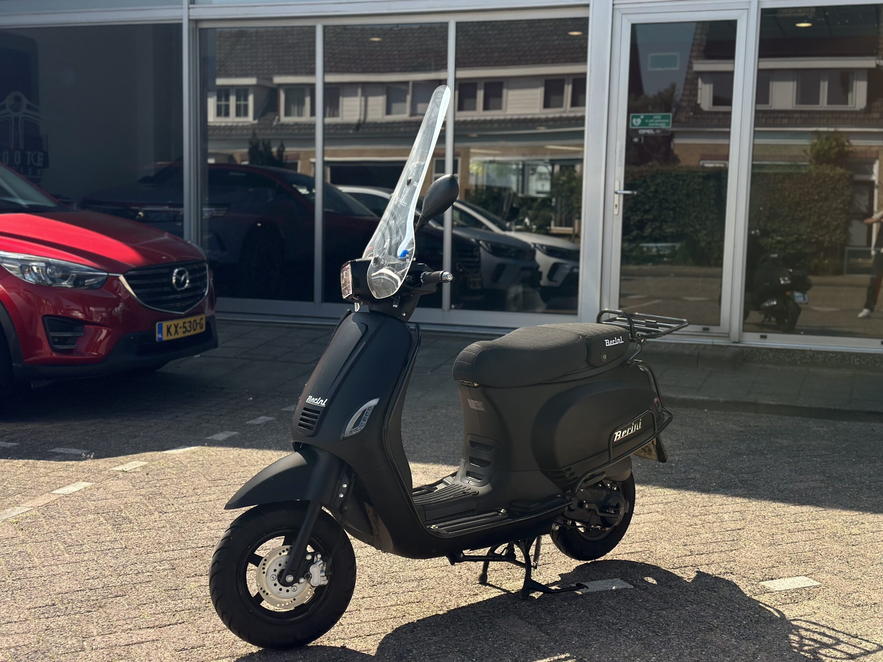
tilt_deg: -5.9
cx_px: 442
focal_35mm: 48
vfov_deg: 30.3
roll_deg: -1.6
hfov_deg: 39.7
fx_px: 1224
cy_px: 331
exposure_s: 1/1376
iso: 80
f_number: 1.78
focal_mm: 6.86
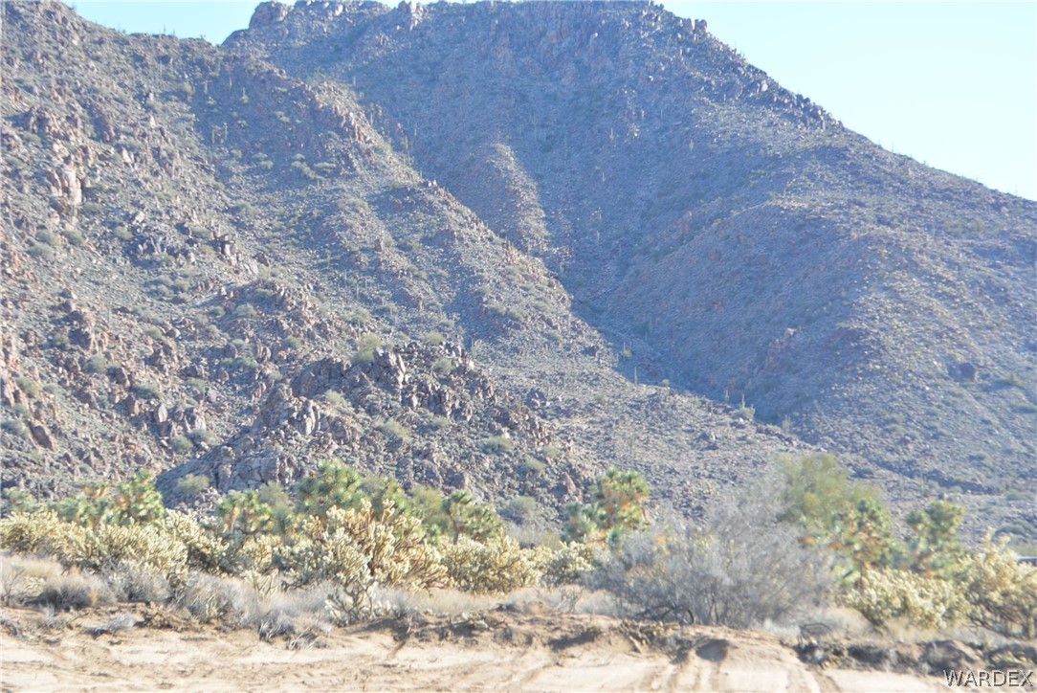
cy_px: 346
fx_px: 2378
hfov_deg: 24.6
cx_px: 518
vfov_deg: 16.6
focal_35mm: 82
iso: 100
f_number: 8
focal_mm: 55
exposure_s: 1/60
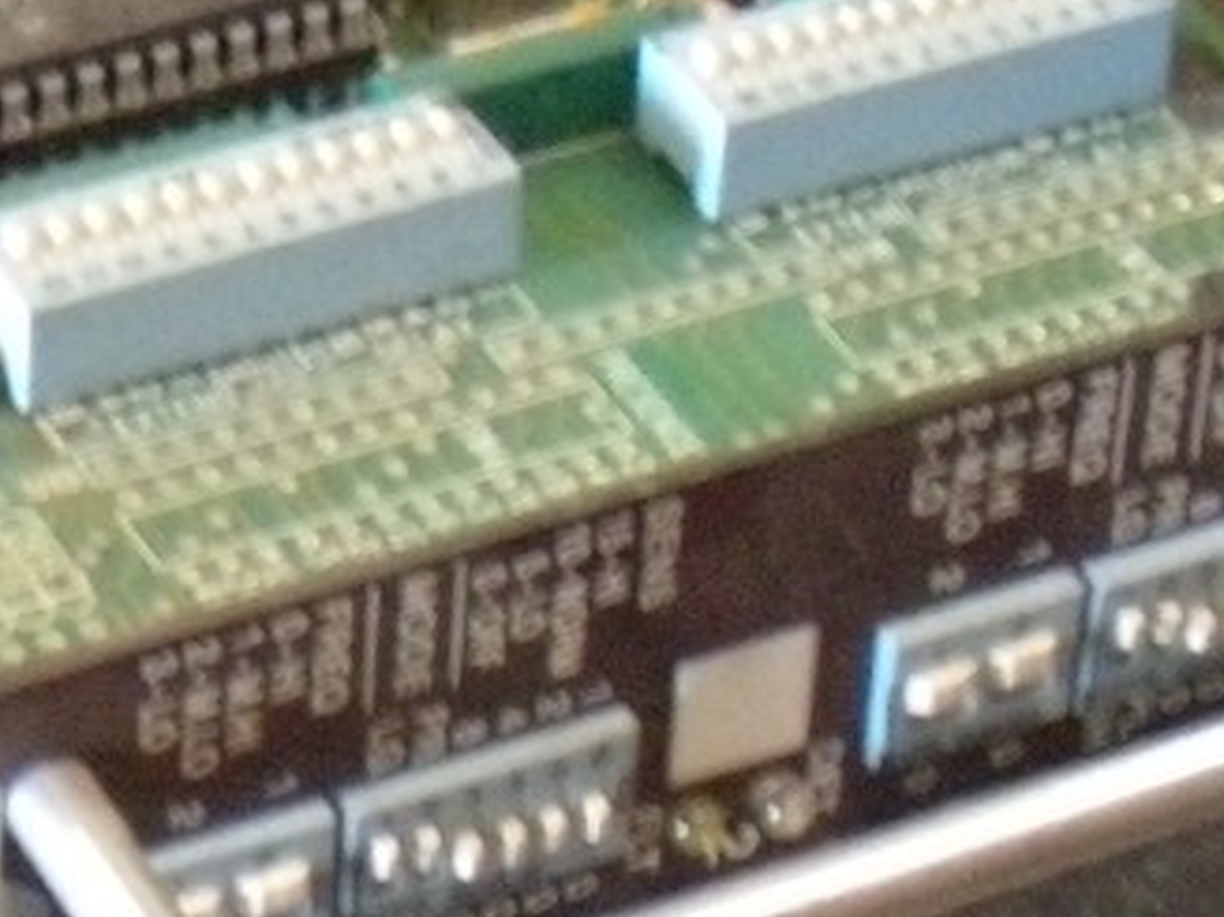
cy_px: -84
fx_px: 6610
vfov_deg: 7.9
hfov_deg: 10.6
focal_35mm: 187
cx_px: 655
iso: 400
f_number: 3.6
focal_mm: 6.4
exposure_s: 1/13
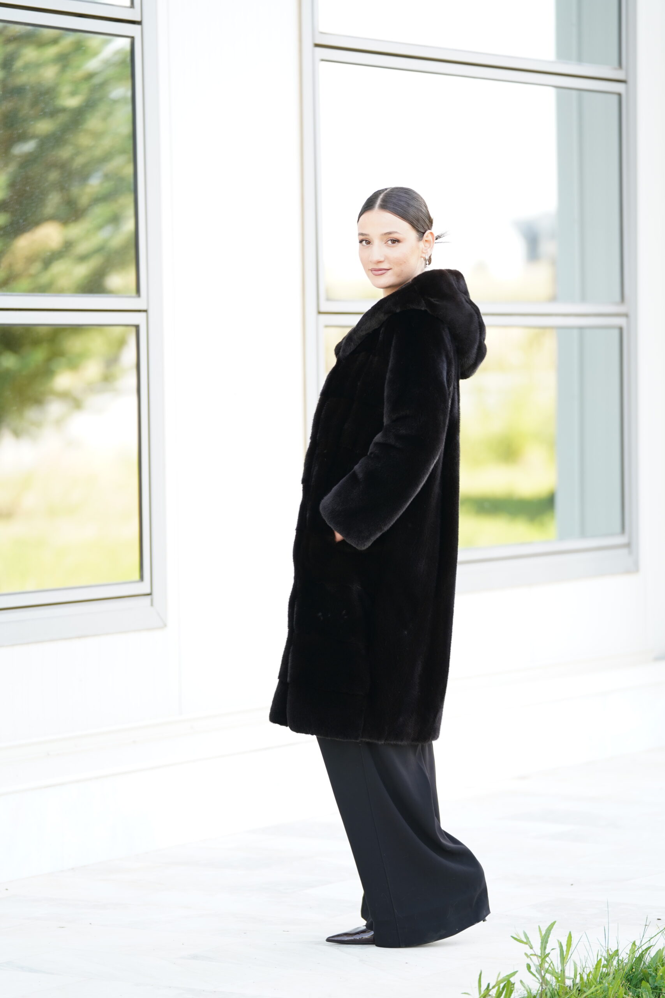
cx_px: 332
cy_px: 499
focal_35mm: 132
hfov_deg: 10.4
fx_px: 3657
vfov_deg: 15.5
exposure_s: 1/250
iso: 250
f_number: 2.8
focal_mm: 132
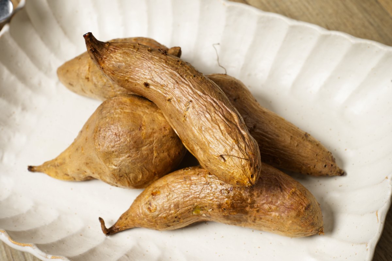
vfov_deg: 19.4
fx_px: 762
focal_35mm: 70
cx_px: 196
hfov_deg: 28.9
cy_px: 130
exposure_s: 1/160
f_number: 11
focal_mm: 70
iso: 200
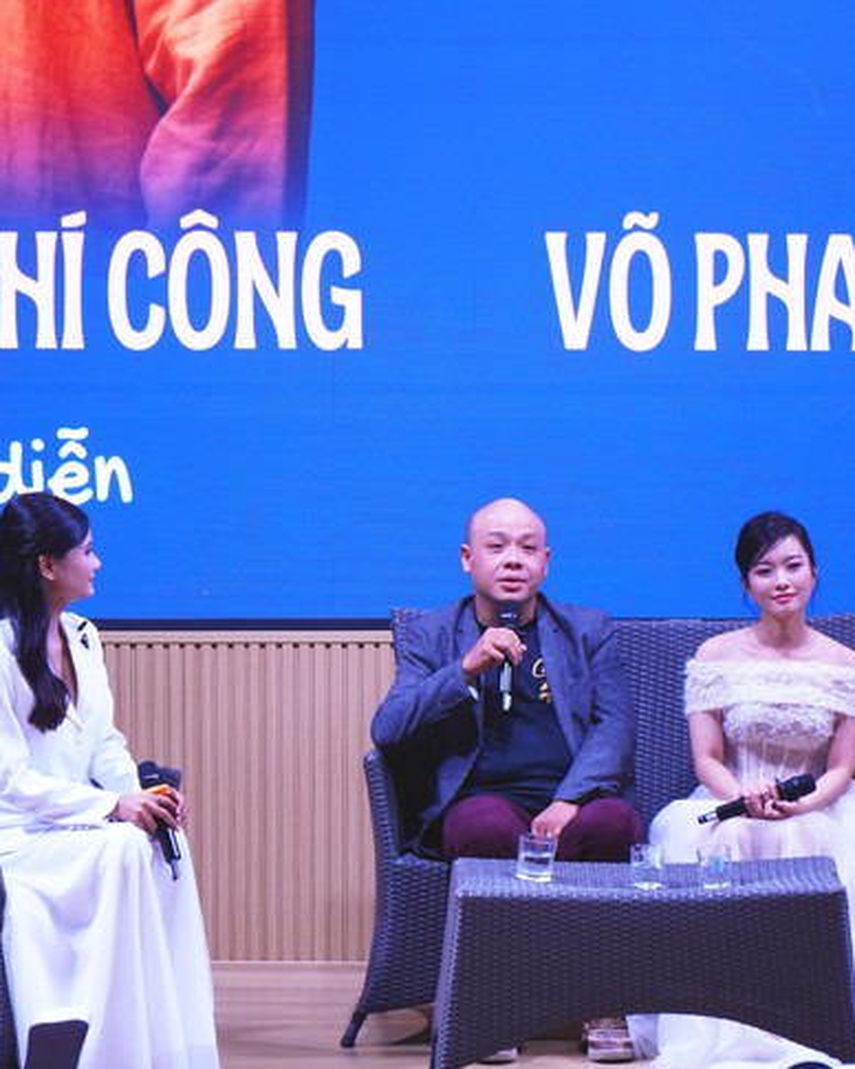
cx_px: 416
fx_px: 7044
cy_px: 534
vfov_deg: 8.7
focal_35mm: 223
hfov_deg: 6.9
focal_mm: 105
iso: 640
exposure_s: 1/100
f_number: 4
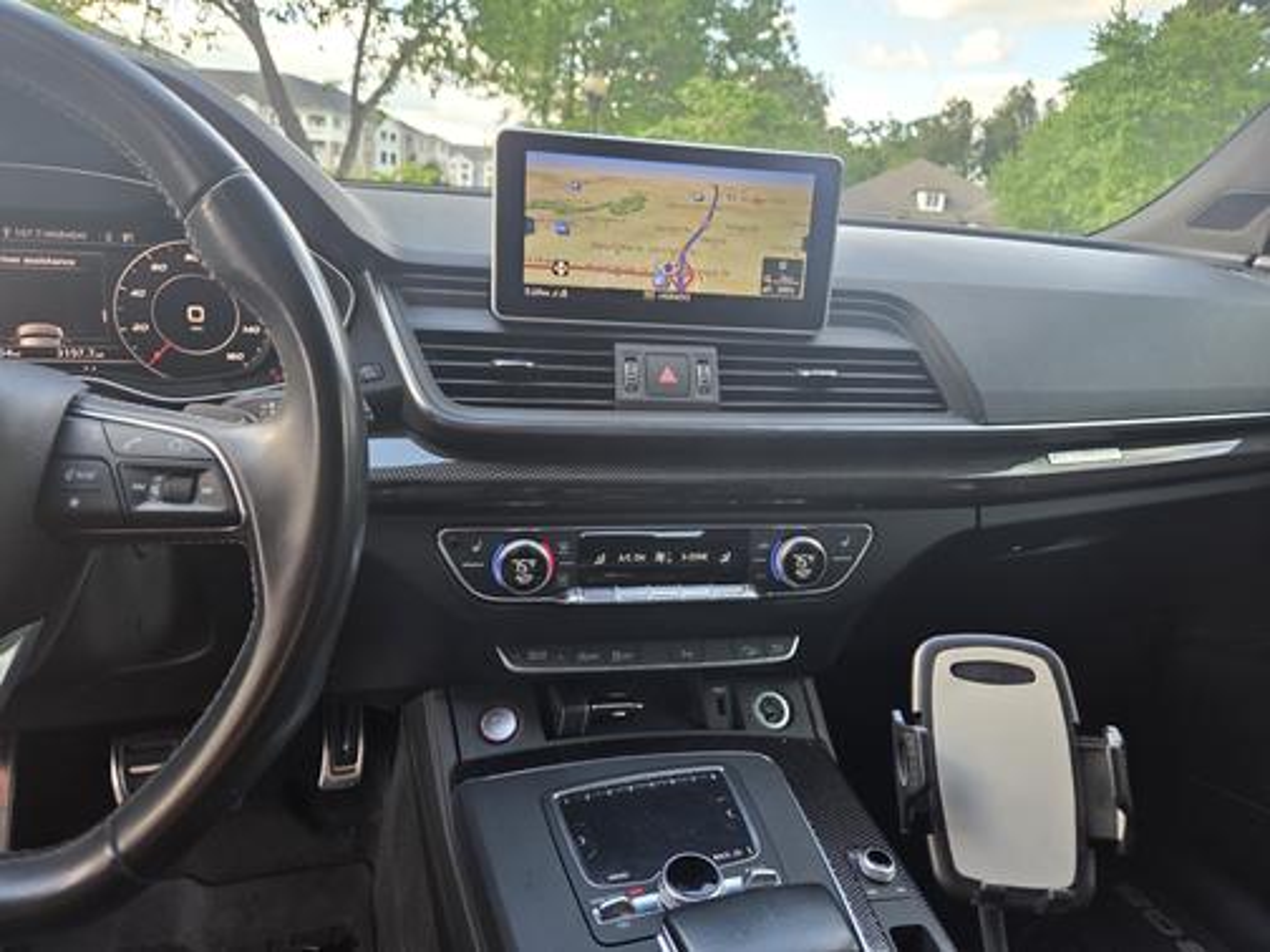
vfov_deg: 58.9
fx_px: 844
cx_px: 635
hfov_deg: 73.9
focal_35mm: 23
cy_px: 476
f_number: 1.8
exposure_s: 1/50
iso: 40
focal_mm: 5.4
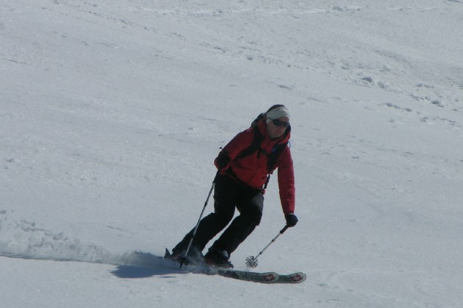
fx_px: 6068
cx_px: 212
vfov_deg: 2.9
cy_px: 135
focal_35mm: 472
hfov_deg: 4.4
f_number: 7.4
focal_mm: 71.2
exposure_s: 1/616
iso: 50
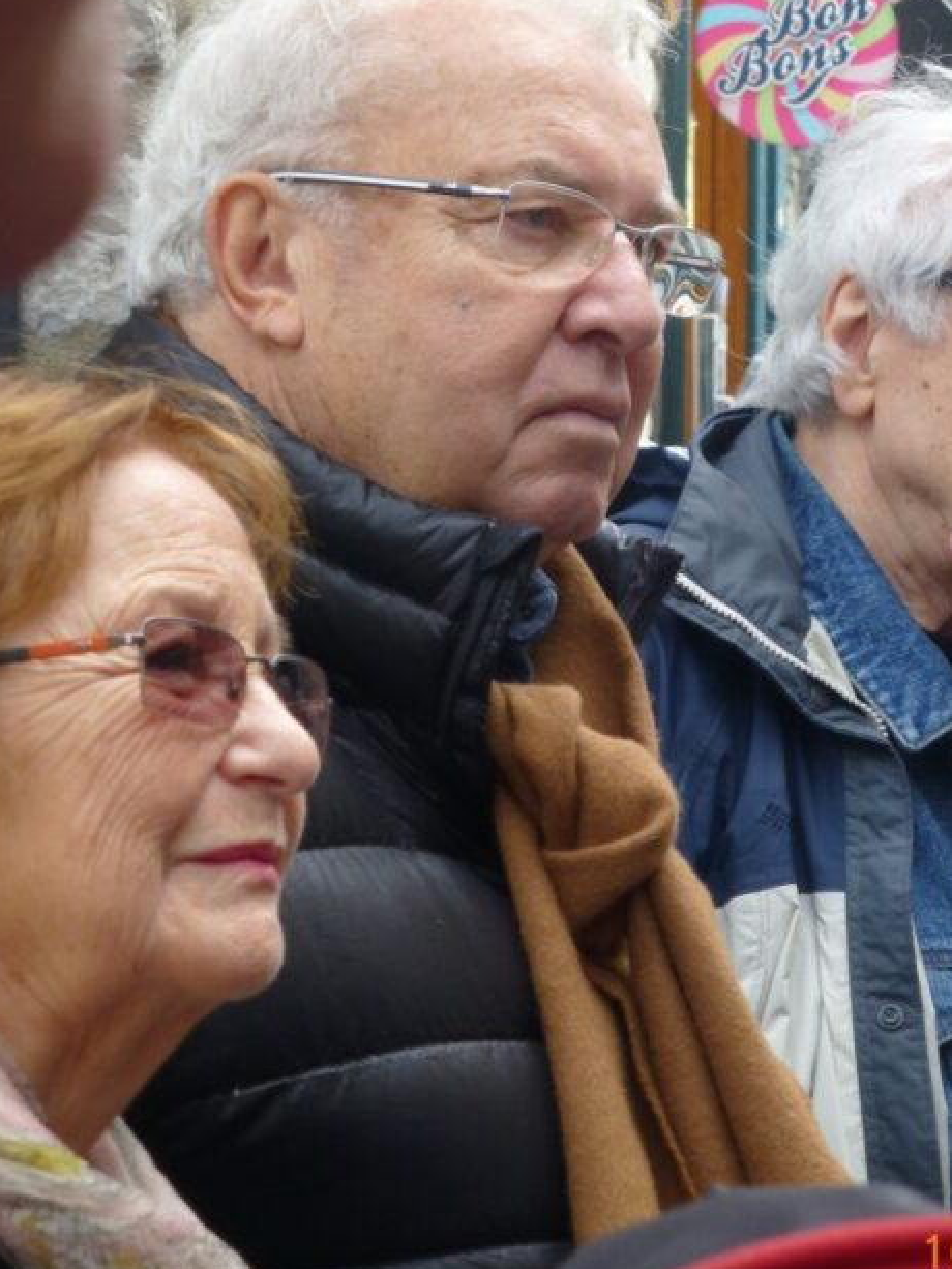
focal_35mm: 142
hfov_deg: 10.4
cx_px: 677
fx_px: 5205
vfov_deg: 13.8
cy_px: 319
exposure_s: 1/160
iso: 200
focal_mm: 15.1
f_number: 5.2
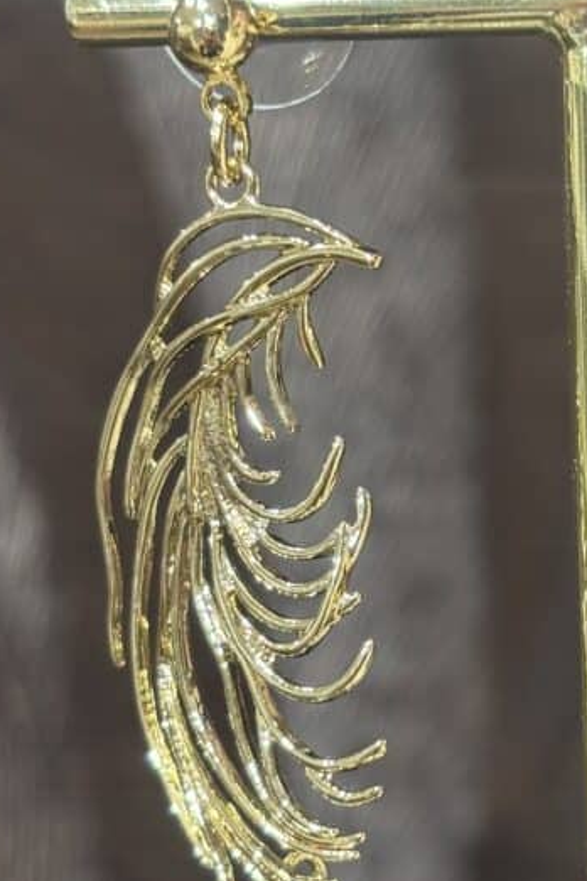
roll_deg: +0.7
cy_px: 500
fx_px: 2592
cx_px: 575
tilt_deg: -10.3
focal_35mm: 106
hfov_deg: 12.8
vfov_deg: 19.3
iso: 64
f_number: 1.6
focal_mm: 5.96
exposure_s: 1/50
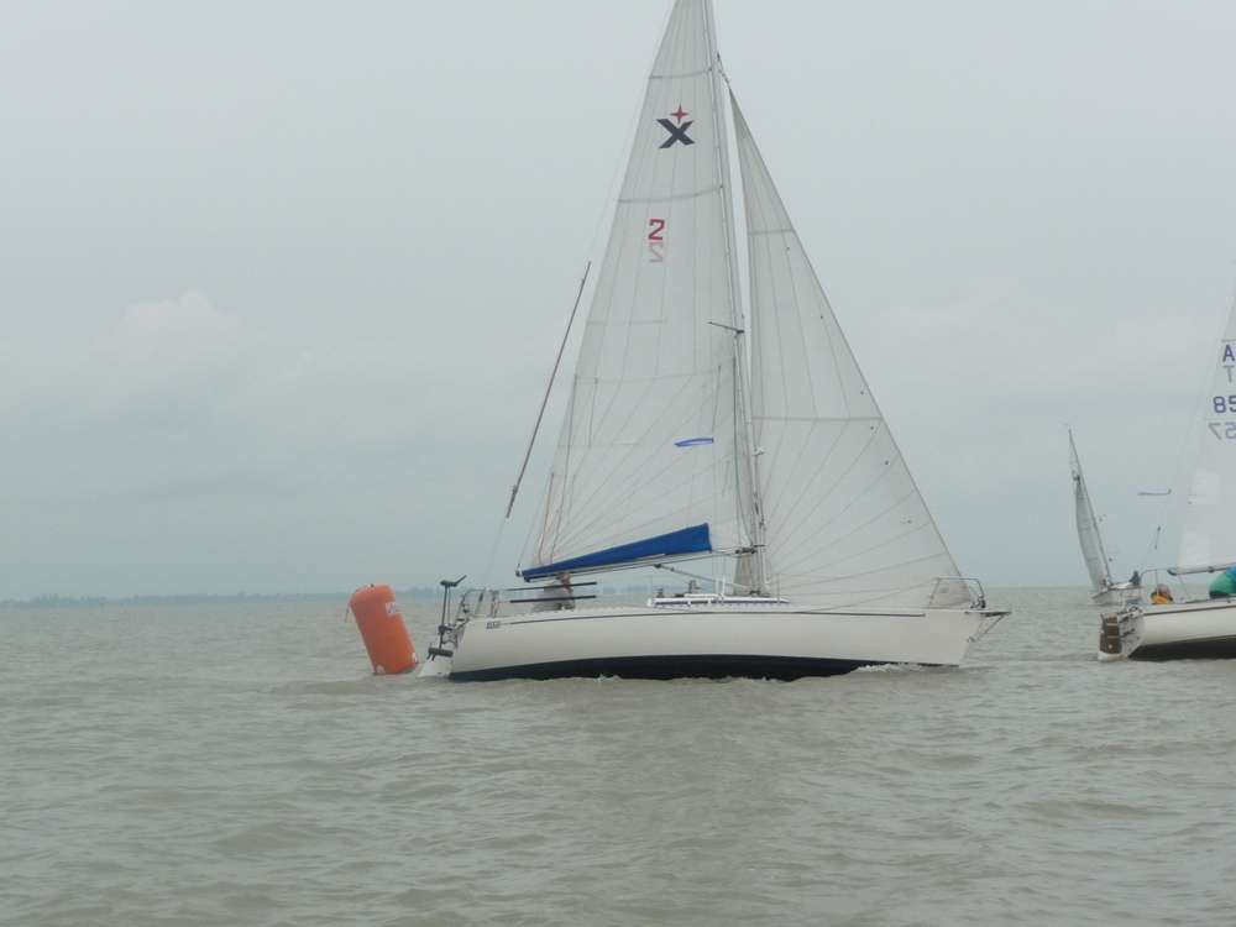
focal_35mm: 85
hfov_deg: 23.0
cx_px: 618
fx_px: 3035
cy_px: 464
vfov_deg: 17.4
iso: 160
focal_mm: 13.1
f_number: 4.6
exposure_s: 1/500
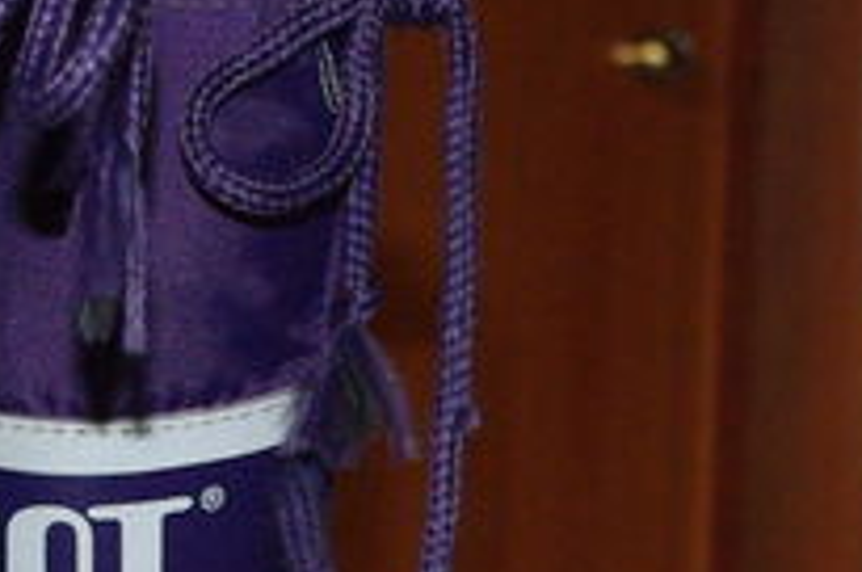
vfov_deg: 5.7
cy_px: 814
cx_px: 606
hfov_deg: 8.6
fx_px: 5714
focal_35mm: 239
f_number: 5.6
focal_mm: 32.5
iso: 800
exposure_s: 1/50
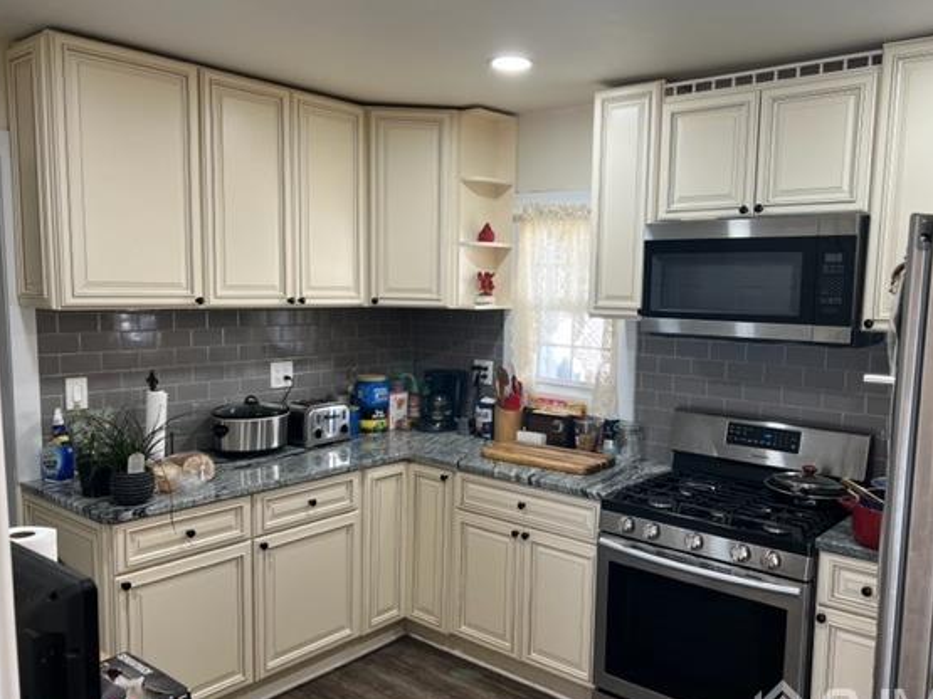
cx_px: 493
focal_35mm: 30
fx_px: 808
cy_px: 373
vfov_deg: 46.8
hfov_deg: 59.9
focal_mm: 5.7
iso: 100
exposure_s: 1/120
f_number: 1.5
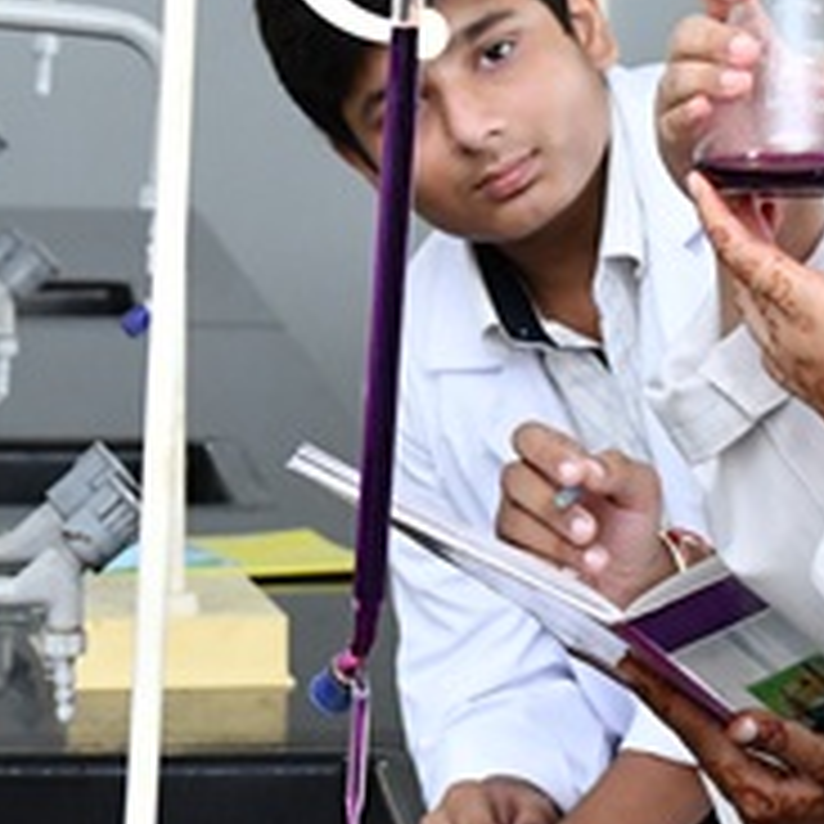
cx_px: 608
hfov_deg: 8.6
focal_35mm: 204
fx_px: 5494
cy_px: 270
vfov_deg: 8.6
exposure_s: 1/125
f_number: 5.6
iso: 1600
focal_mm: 42
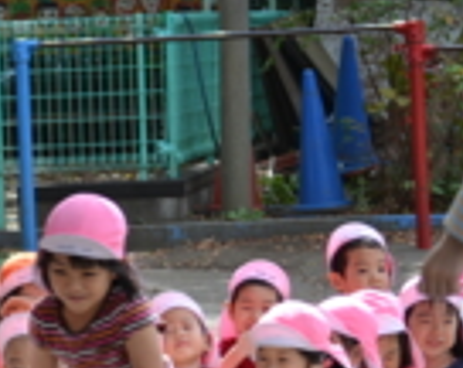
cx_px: -194
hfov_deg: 6.6
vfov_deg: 5.3
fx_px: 3976
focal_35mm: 291
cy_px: 394
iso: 100
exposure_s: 1/160
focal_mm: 70
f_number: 6.3
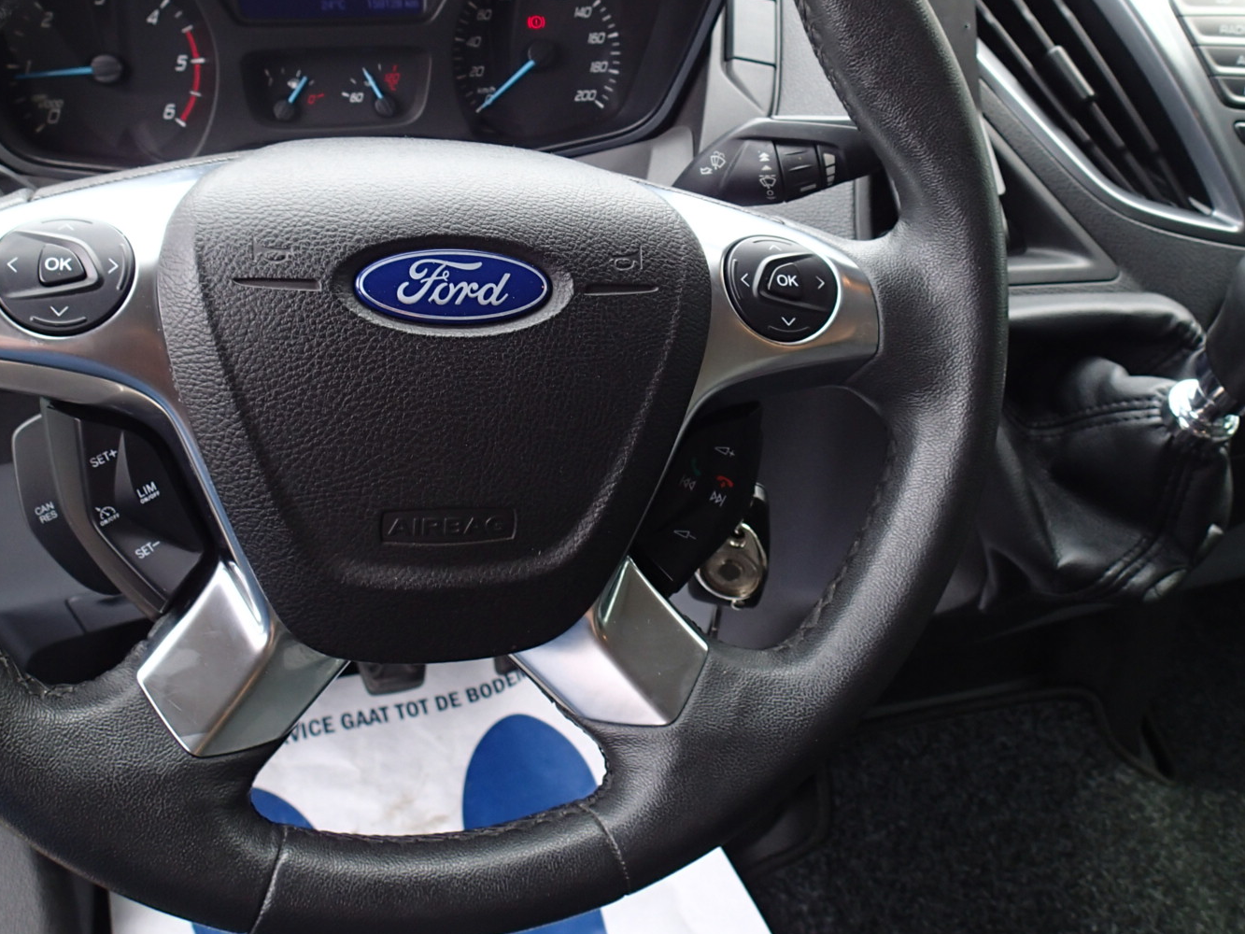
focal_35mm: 36
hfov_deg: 51.2
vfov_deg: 38.9
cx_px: 533
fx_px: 1295
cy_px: 267
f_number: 2.8
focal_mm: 4.5
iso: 100
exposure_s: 1/100
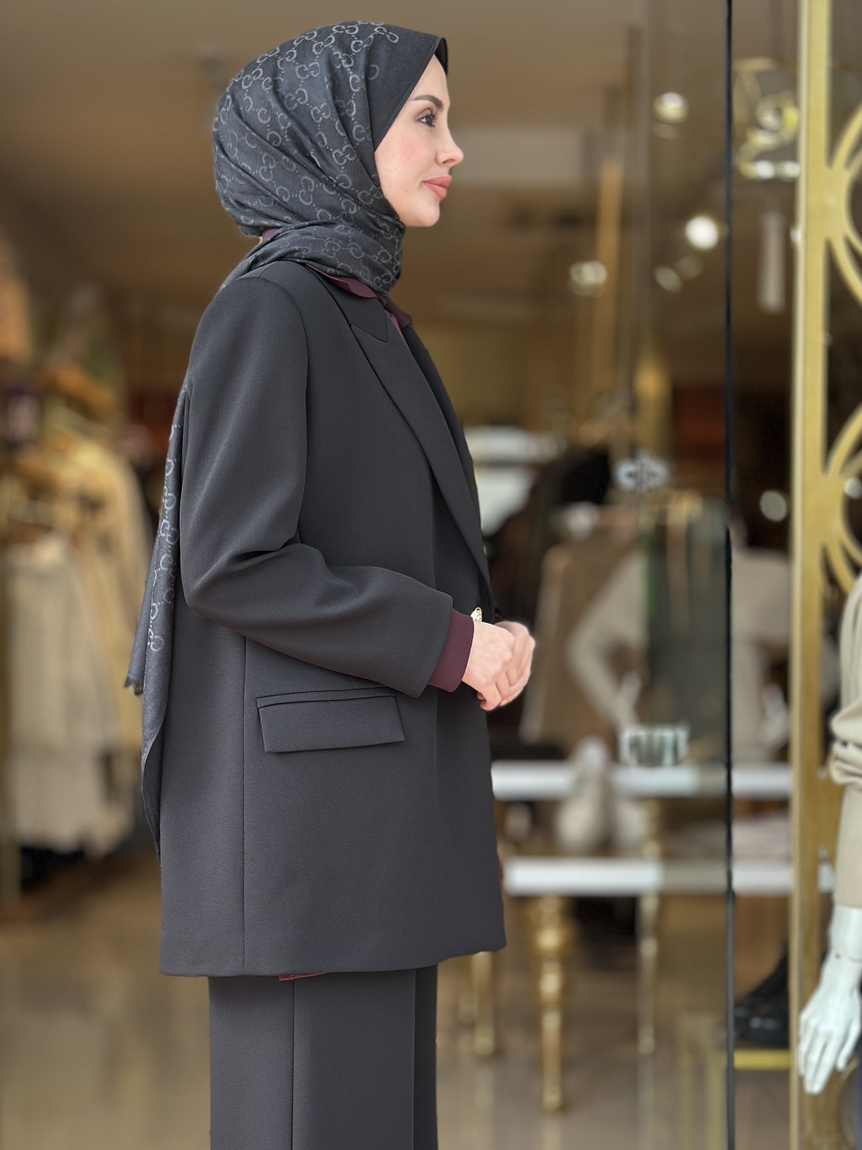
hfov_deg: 19.6
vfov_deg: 25.9
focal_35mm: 75
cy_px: 737
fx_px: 2490
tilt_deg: -2.0
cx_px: 371
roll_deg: -0.3
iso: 125
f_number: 1.78
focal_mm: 6.86
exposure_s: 1/170
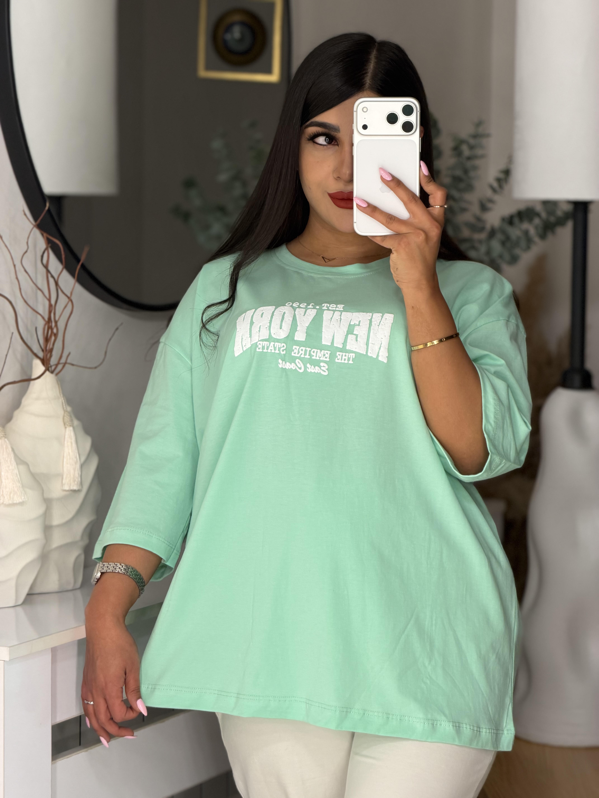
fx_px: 2307
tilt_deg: -7.5
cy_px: 399
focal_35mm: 100
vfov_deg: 19.6
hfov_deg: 14.8
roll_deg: +0.2
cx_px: 300
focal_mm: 16.89
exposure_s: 1/100
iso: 64
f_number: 2.8
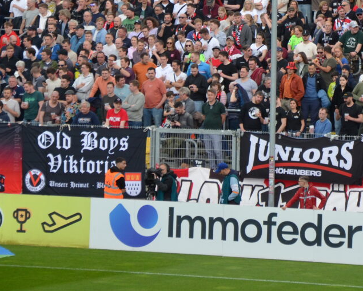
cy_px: -12
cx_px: 381
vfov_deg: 4.5
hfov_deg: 5.6
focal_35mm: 347
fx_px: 3728
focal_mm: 98
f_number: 5.6
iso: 400
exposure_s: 1/500
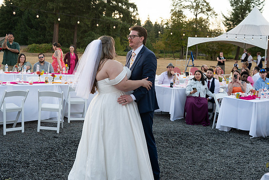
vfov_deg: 27.5
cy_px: 90
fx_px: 366
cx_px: 134
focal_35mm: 49
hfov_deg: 40.3
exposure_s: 1/160
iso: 400
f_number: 5.6
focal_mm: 49
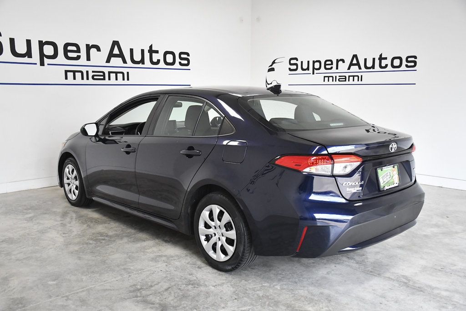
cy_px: 156
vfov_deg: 38.9
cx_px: 233
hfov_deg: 55.8
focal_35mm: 34
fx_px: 440
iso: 2500
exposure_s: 1/1250
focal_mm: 23
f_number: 3.8
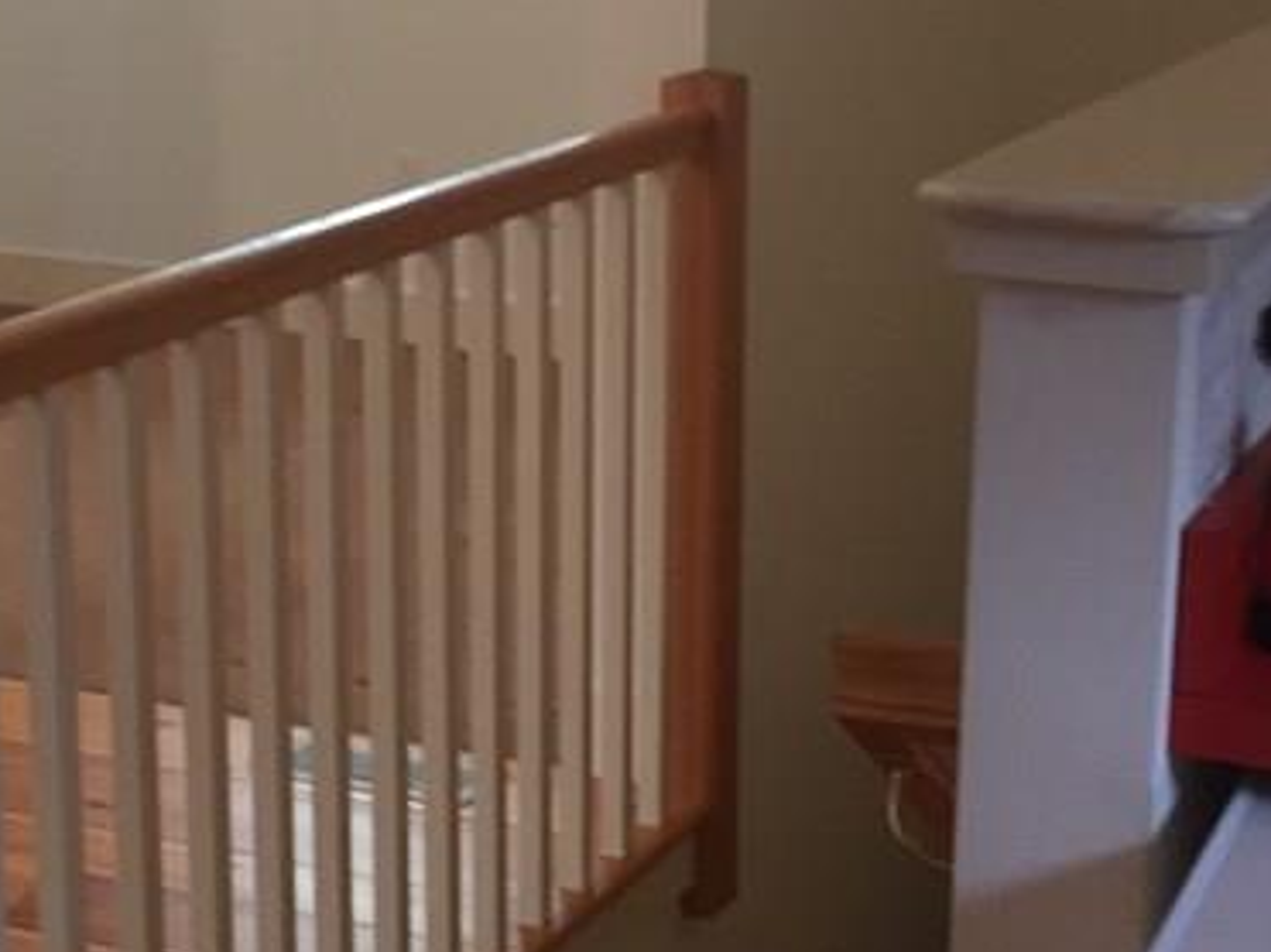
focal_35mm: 80
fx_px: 2936
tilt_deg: -14.9
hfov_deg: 24.4
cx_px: 572
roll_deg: +0.5
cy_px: 421
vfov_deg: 18.4
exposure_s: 1/30
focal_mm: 4.15
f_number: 2.2
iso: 100
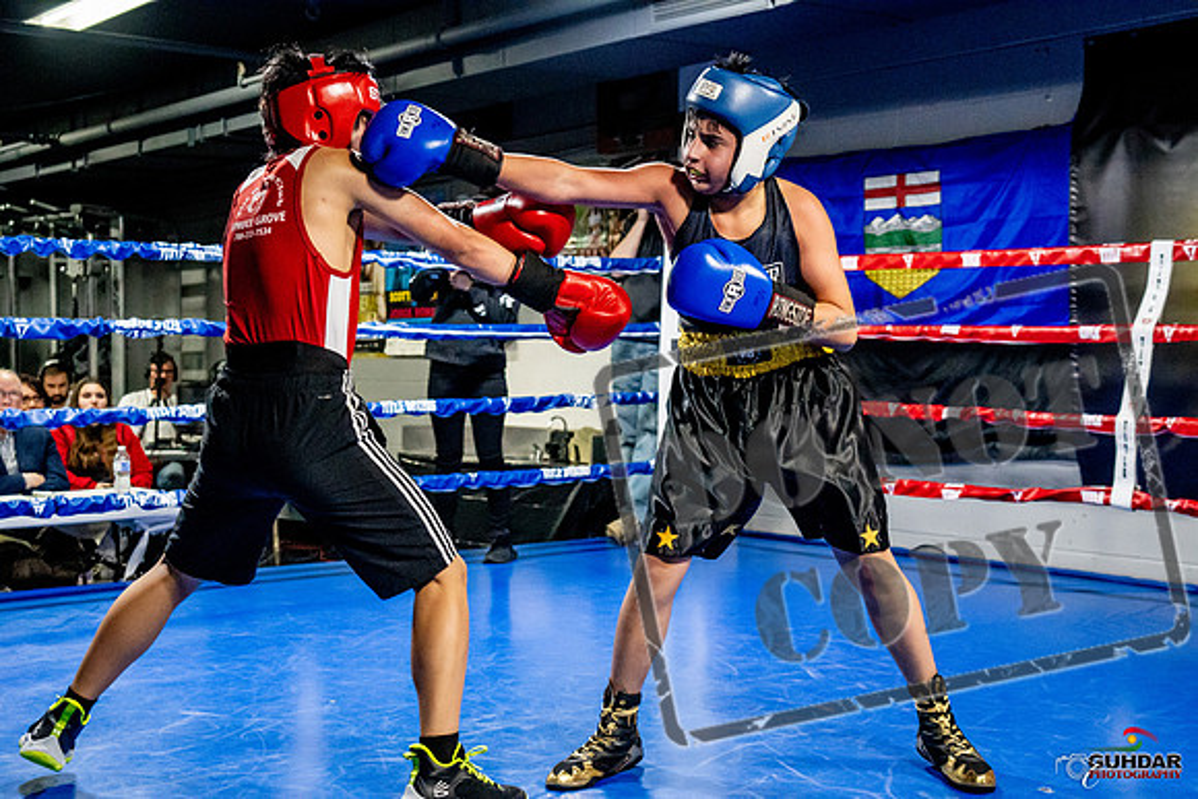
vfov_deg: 26.5
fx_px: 1697
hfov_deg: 38.9
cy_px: 400
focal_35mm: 51
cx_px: 599
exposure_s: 1/800
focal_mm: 34
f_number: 2.8
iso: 5000
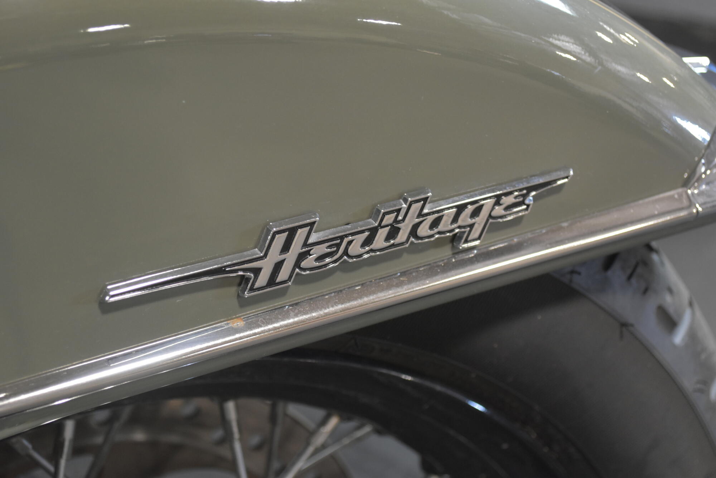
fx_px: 1194
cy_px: 239
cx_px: 358
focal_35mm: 60
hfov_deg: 33.4
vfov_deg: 22.6
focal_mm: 40
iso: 1600
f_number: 5.3
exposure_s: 1/20
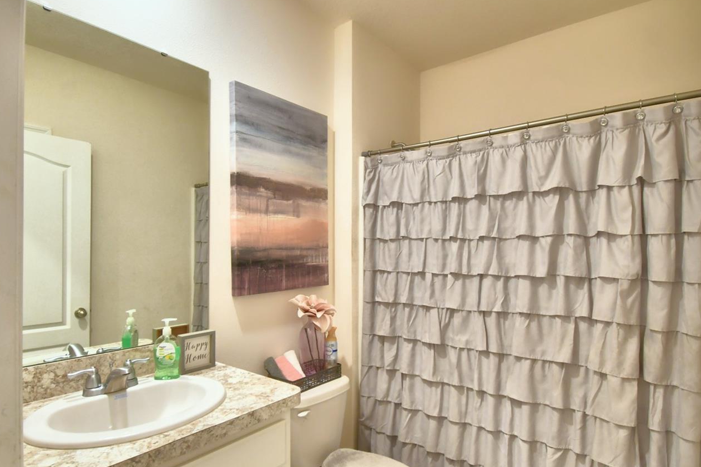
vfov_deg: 64.5
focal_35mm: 19
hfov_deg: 86.8
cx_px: 330
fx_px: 370
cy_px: 252
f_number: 4.5
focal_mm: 10
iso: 400
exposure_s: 1/30
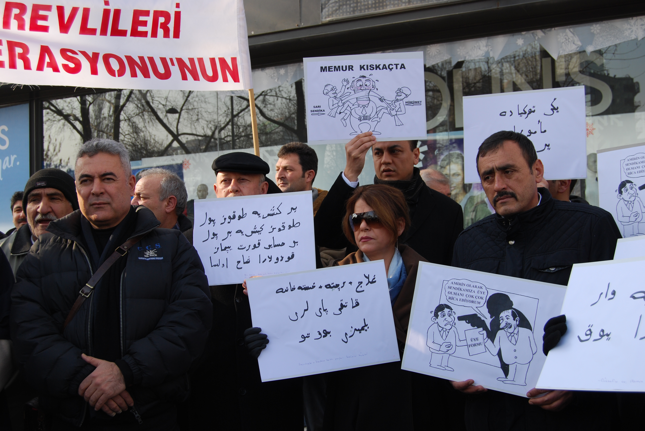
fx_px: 807
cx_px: 322
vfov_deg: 29.9
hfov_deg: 43.6
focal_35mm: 45
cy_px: 216
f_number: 5.6
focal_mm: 30
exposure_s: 1/125
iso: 140
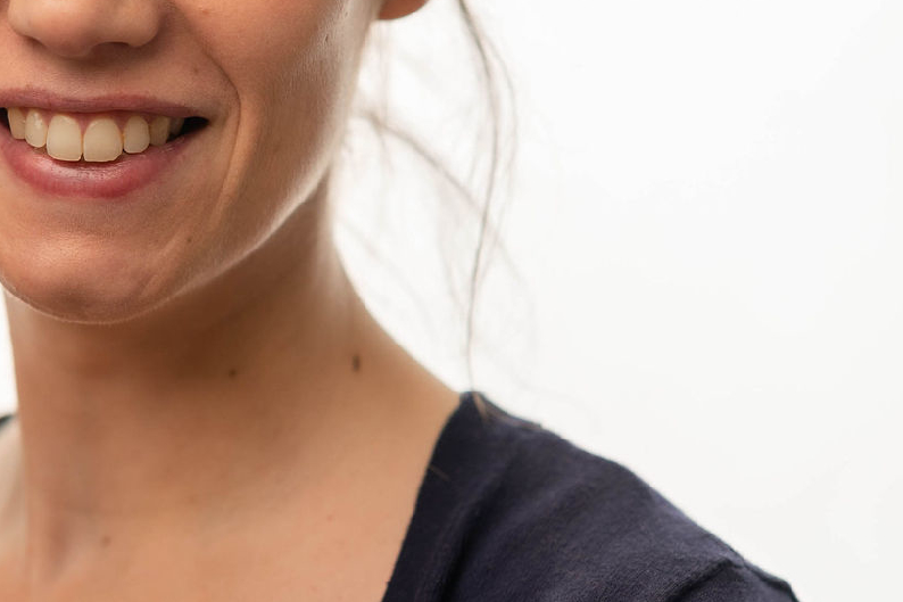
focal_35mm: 225
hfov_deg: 9.0
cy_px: 84
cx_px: -180
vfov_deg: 6.1
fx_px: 5642
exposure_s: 1/200
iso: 100
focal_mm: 85
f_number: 2.2
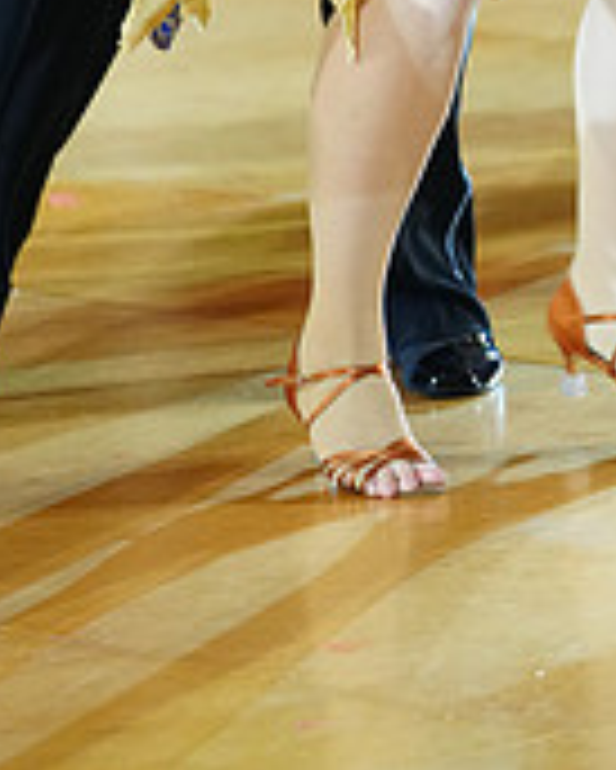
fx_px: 8402
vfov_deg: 5.2
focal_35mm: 369
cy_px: -531
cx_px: 488
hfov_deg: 4.2
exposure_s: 1/500
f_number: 2.8
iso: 2500
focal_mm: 116
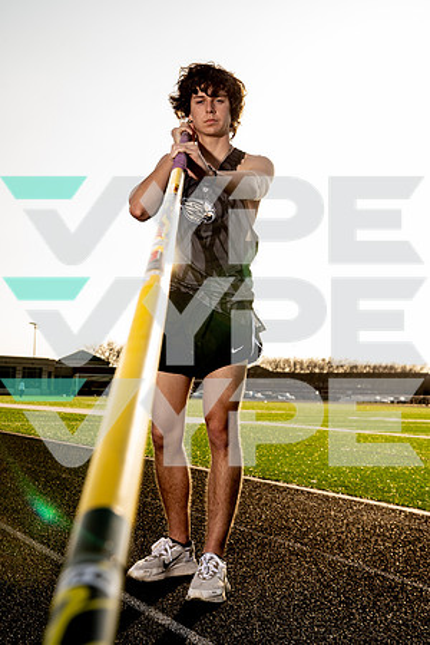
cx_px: 215
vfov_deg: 39.6
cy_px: 322
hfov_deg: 27.0
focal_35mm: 50
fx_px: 896
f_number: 8
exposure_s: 1/250
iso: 80
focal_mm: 50
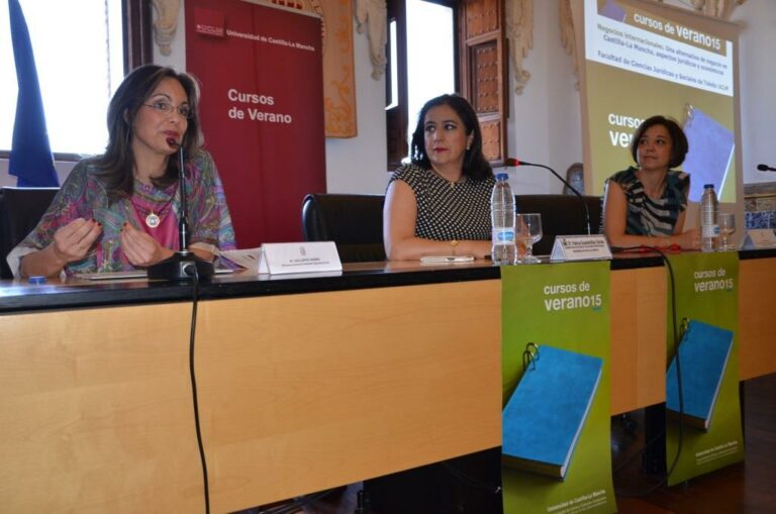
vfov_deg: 41.6
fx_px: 678
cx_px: 388
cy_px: 257
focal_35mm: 32
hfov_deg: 59.6
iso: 500
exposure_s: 1/60
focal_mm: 21
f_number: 4.5
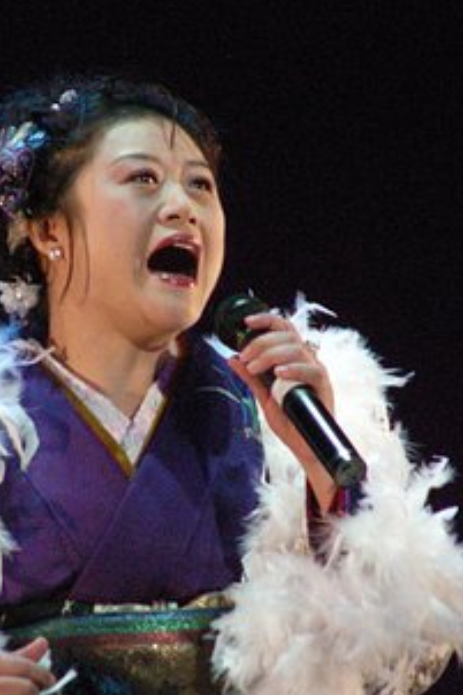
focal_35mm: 671
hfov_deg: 2.0
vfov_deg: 3.1
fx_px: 12959
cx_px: 177
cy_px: 407
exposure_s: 1/130
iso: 778
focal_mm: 63.3
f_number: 3.5
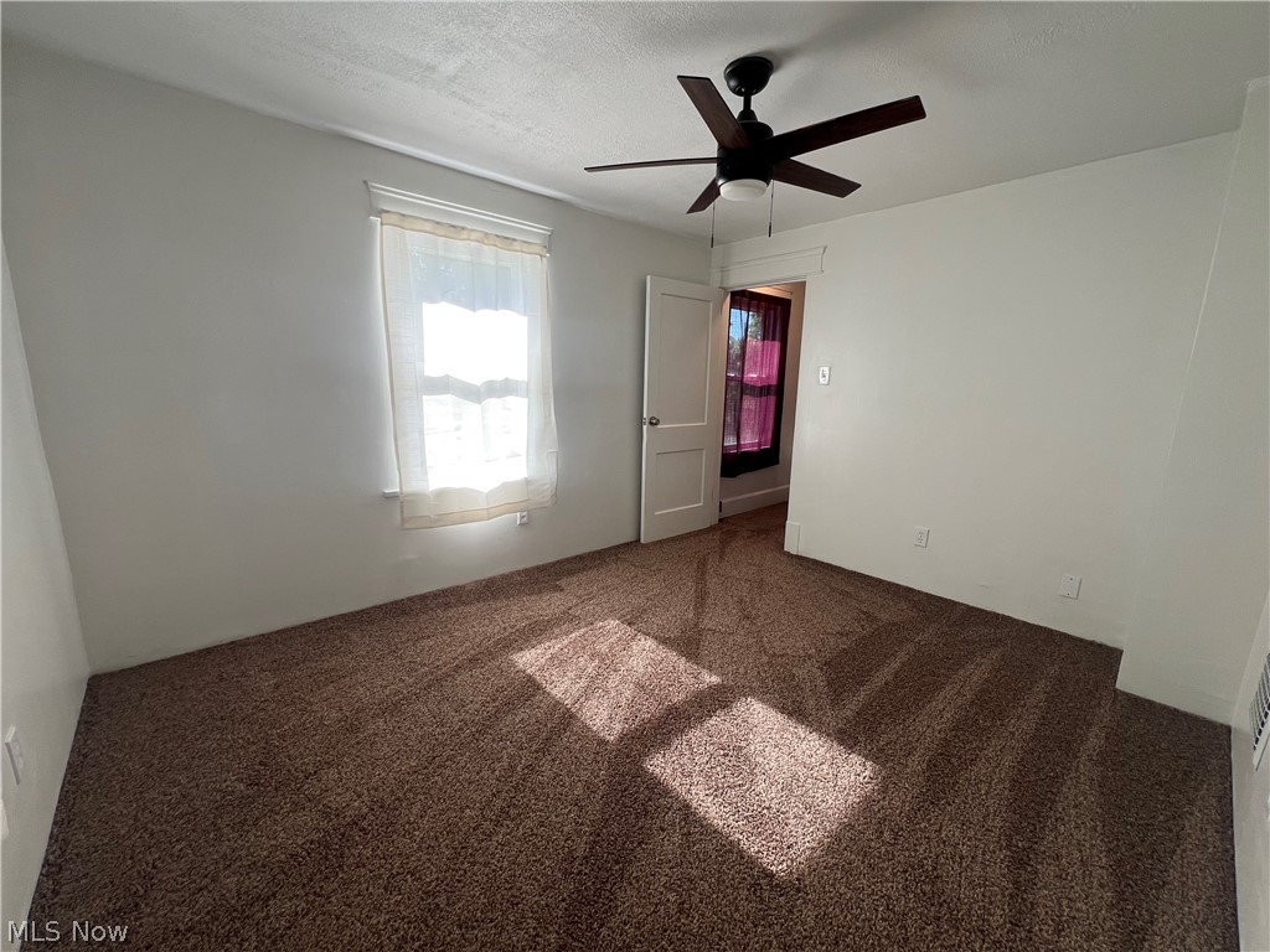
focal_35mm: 13
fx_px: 477
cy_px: 476
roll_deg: -1.0
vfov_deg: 89.9
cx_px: 635
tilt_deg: -11.4
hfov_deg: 106.2
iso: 40
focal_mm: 1.57
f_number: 1.8
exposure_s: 1/99
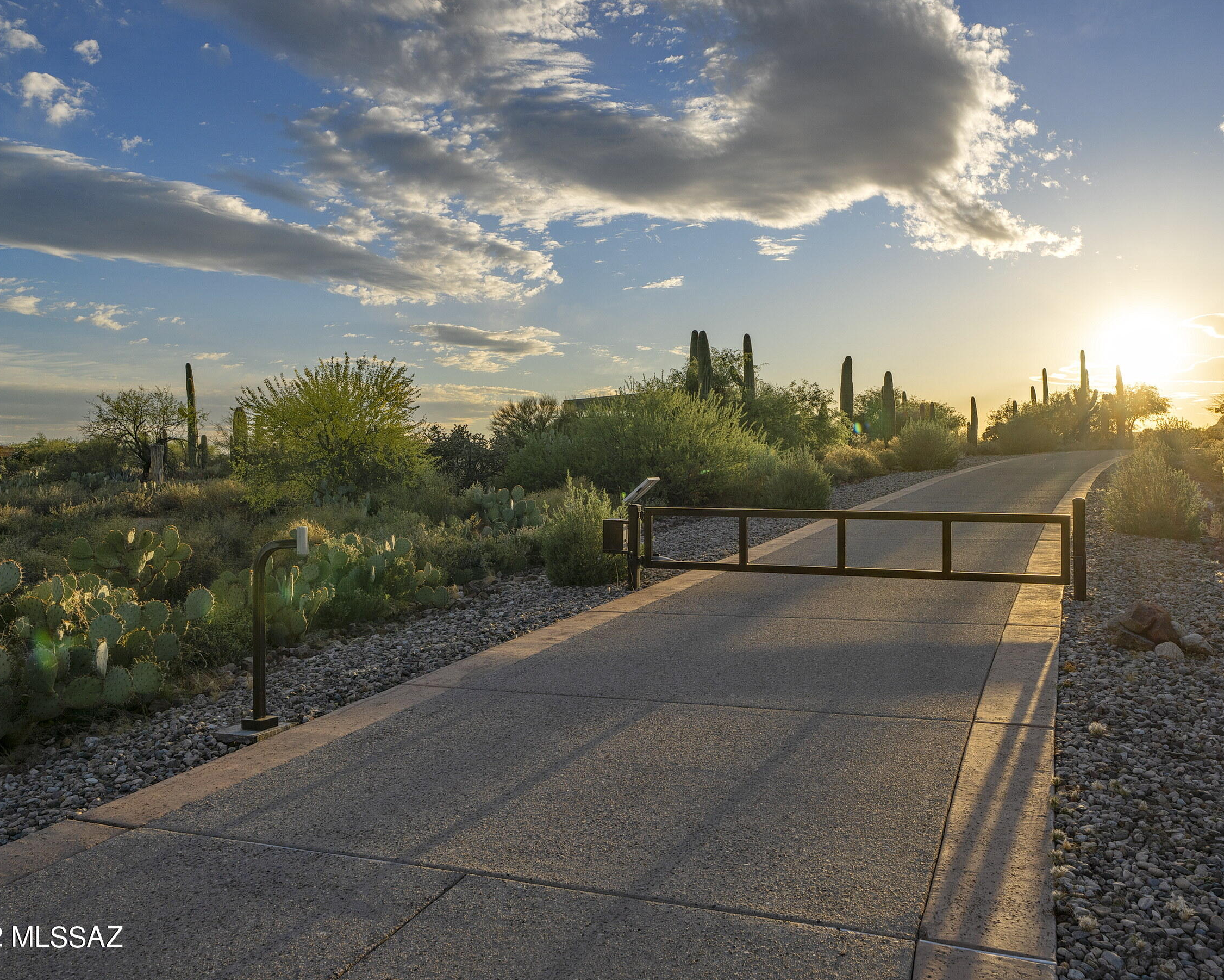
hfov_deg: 62.1
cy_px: 476
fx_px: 1014
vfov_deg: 51.5
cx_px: 677
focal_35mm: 28
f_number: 9
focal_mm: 24
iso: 100
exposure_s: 1/400
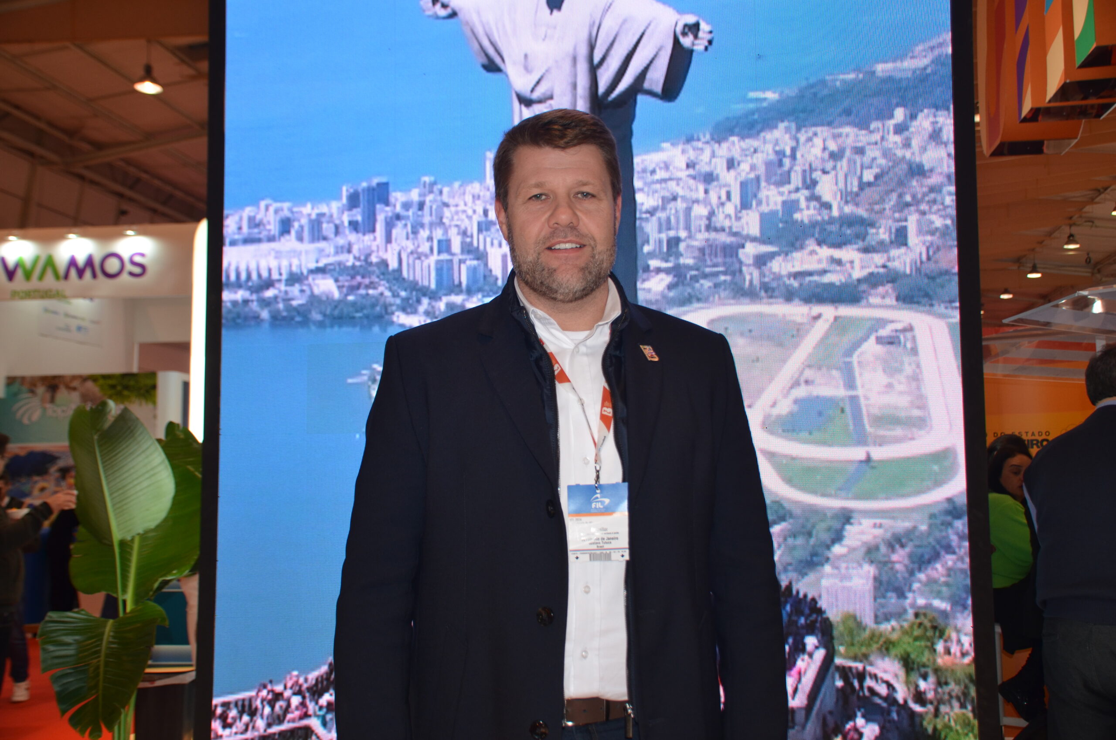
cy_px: 370
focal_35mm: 40
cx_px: 558
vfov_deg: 32.9
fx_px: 1253
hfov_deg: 48.0
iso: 400
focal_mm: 27
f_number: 4
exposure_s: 1/100
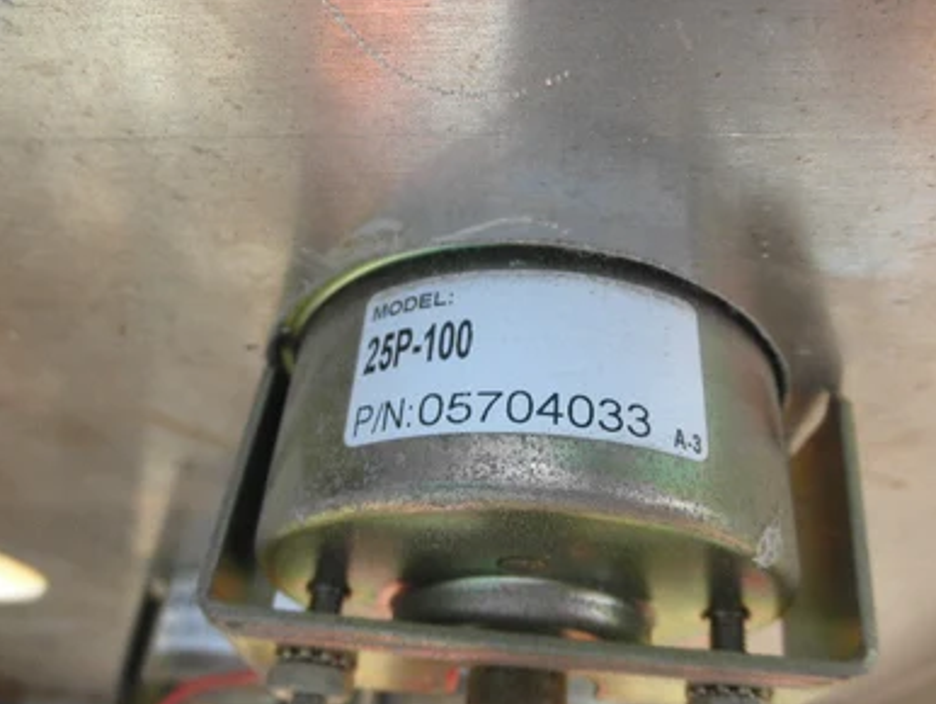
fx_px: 785
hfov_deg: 61.6
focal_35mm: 29
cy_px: 359
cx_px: 480
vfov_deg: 48.3
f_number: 3
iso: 64
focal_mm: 5
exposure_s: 1/200
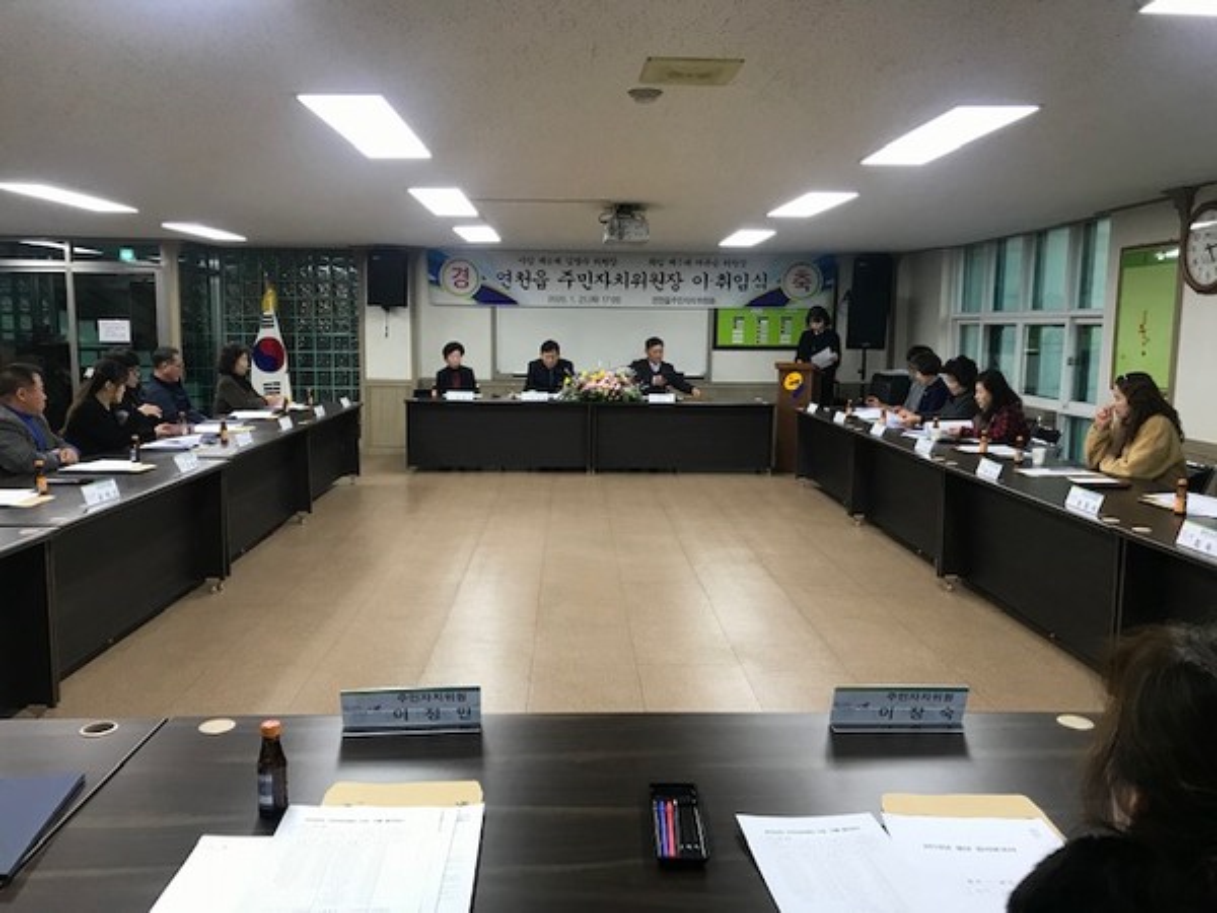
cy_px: 456
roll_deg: -0.8
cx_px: 608
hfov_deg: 63.4
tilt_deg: -6.5
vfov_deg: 49.7
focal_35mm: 28
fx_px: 984
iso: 25
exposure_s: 1/30
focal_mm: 3.99
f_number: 1.8
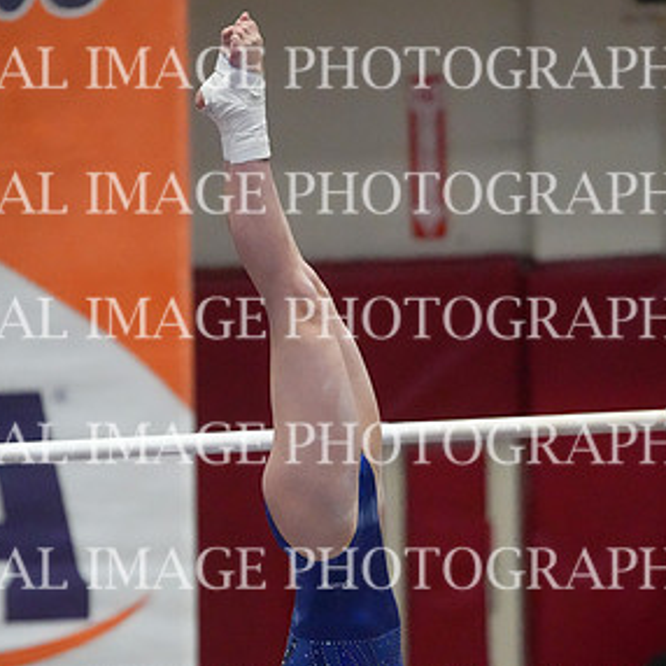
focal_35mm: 518
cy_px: 631
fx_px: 11275
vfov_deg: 3.4
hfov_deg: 3.4
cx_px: 269
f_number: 3.5
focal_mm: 300
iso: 20000
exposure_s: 1/1600
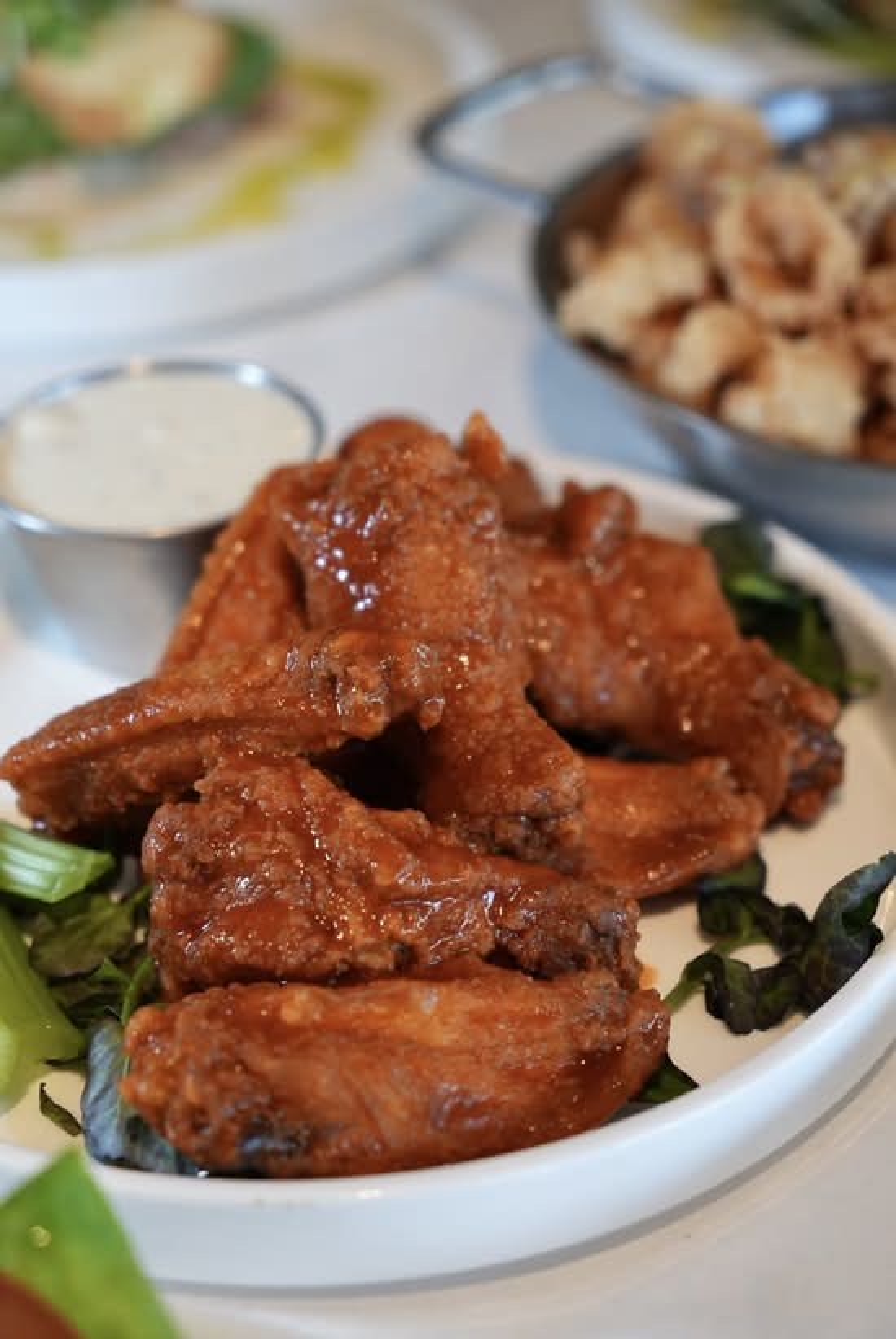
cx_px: 448
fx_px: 2607
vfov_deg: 28.8
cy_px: 670
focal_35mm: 70
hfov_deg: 19.5
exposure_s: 1/160
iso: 800
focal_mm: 70
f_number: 4
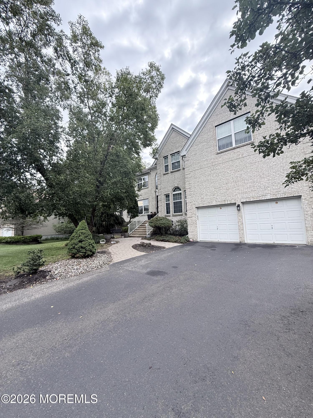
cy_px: 209
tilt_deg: +5.7
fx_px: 169
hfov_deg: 85.7
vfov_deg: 102.1
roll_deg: +2.7
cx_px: 156
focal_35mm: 14
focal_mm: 2.22
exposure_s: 1/596
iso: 64
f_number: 2.2
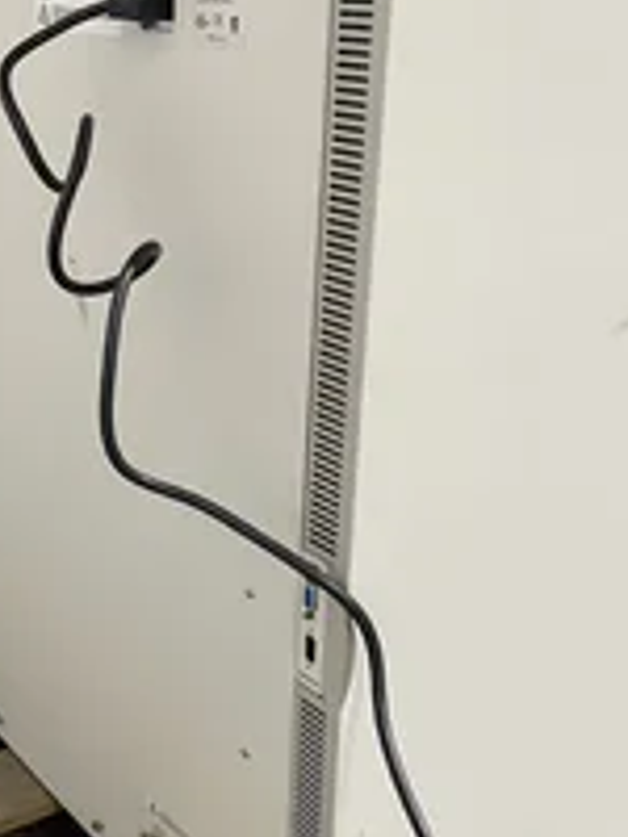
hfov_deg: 26.8
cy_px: 452
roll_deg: +2.6
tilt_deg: -24.1
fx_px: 1258
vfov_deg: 36.8
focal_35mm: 52
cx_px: 29
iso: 160
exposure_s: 1/60
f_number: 1.6
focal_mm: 4.2
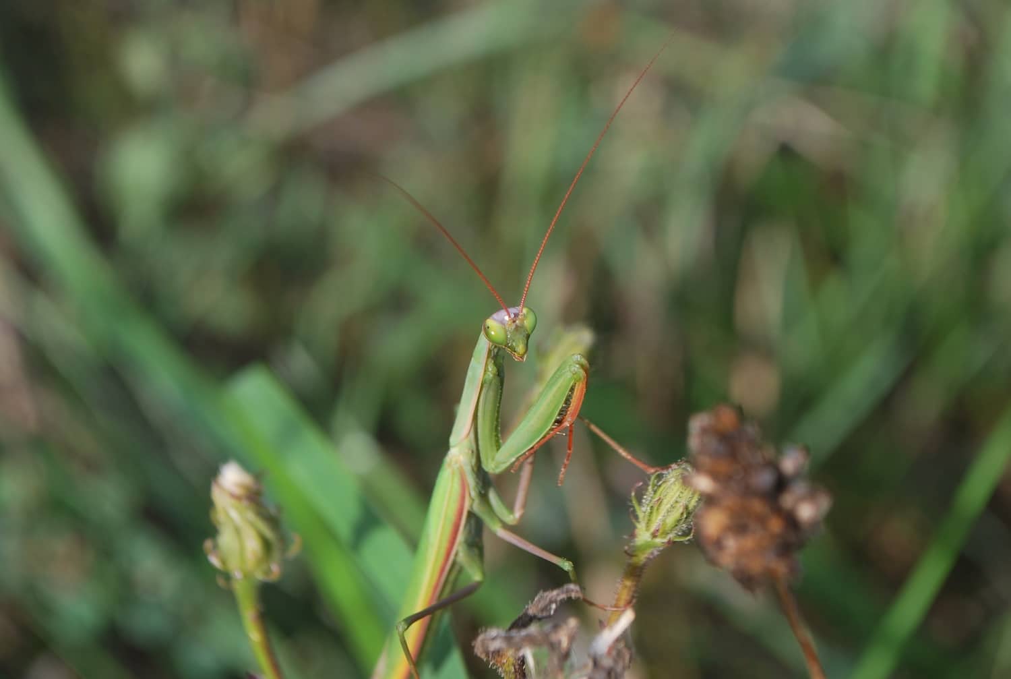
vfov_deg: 16.6
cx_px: 506
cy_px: 340
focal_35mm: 82
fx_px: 2322
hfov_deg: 24.6
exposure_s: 1/100
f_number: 8
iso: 100
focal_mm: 55
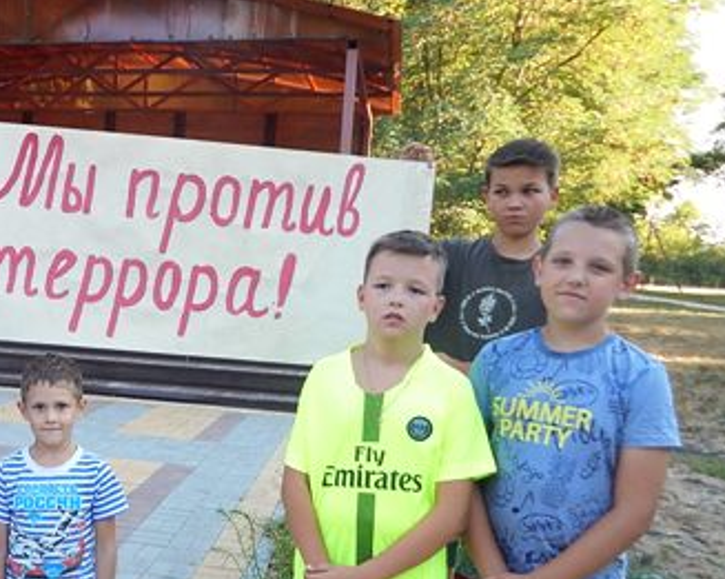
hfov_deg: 40.1
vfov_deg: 33.8
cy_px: 388
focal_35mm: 44
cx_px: 133
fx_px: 943
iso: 125
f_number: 3
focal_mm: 4
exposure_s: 1/100
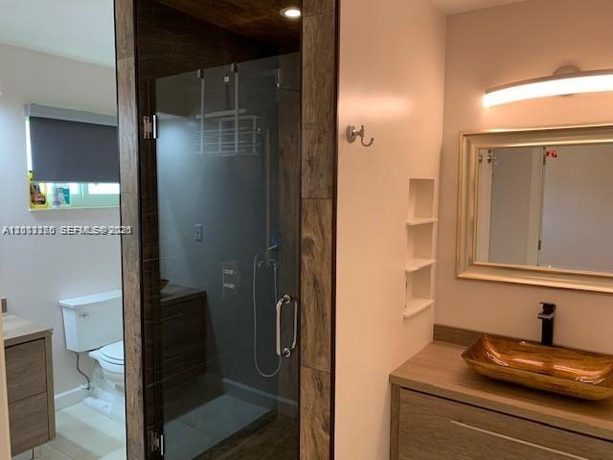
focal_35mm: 26
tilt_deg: -5.2
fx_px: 460
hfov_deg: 67.3
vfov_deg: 53.1
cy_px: 230
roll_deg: -0.9
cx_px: 306
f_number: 1.8
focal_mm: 4.25
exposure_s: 1/60
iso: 100
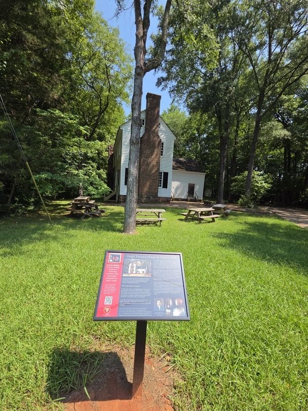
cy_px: 206
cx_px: 154
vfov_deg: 106.2
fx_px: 154
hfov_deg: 89.9
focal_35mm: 13
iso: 100
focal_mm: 2.2
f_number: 2.2
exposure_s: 1/2000
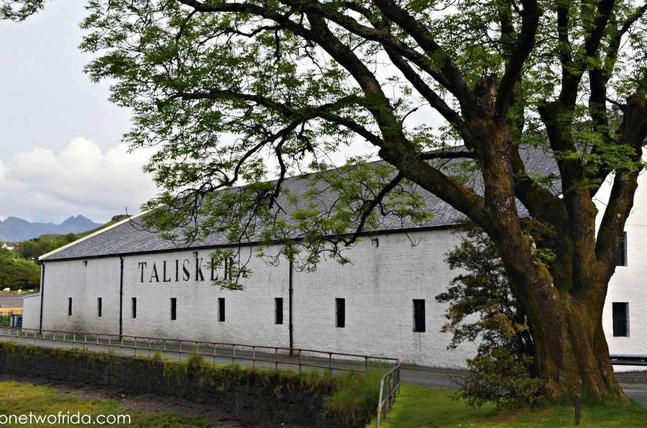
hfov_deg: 33.5
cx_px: 332
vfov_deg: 22.5
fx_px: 1076
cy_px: 205
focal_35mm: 60
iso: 250
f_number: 10
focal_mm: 38
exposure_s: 1/250
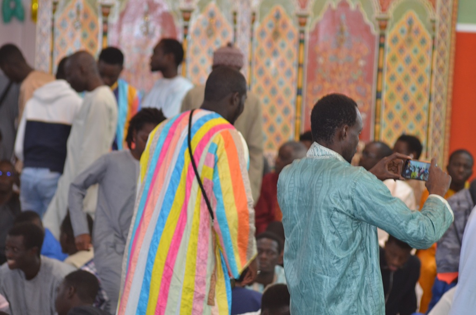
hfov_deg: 9.2
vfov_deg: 6.1
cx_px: 238
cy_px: 158
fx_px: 2969
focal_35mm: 225
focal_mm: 150
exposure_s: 1/60
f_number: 4.5
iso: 800
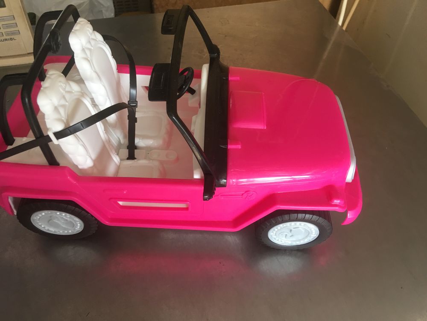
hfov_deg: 61.7
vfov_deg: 48.2
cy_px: 160
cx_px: 214
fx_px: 358
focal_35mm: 29
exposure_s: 1/33
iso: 50
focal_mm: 4.15
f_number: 2.2
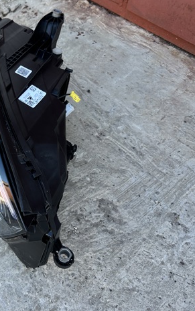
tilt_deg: -50.5
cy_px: 158
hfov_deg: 34.6
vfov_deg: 55.3
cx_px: 25
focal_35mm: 35
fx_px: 297
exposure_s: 1/524
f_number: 1.78
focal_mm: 6.86
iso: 80
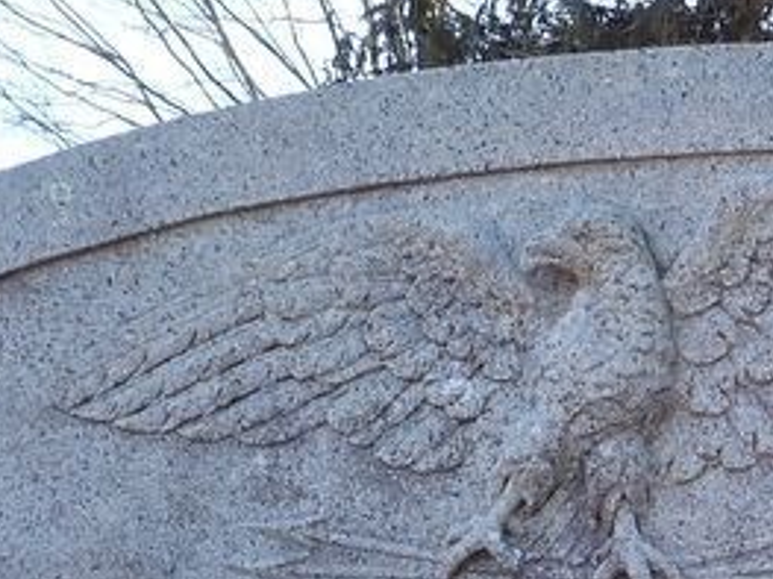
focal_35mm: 76
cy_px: 820
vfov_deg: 17.7
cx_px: 732
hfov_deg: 24.7
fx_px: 1696
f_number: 2.8
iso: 100
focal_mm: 4.5
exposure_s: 1/125
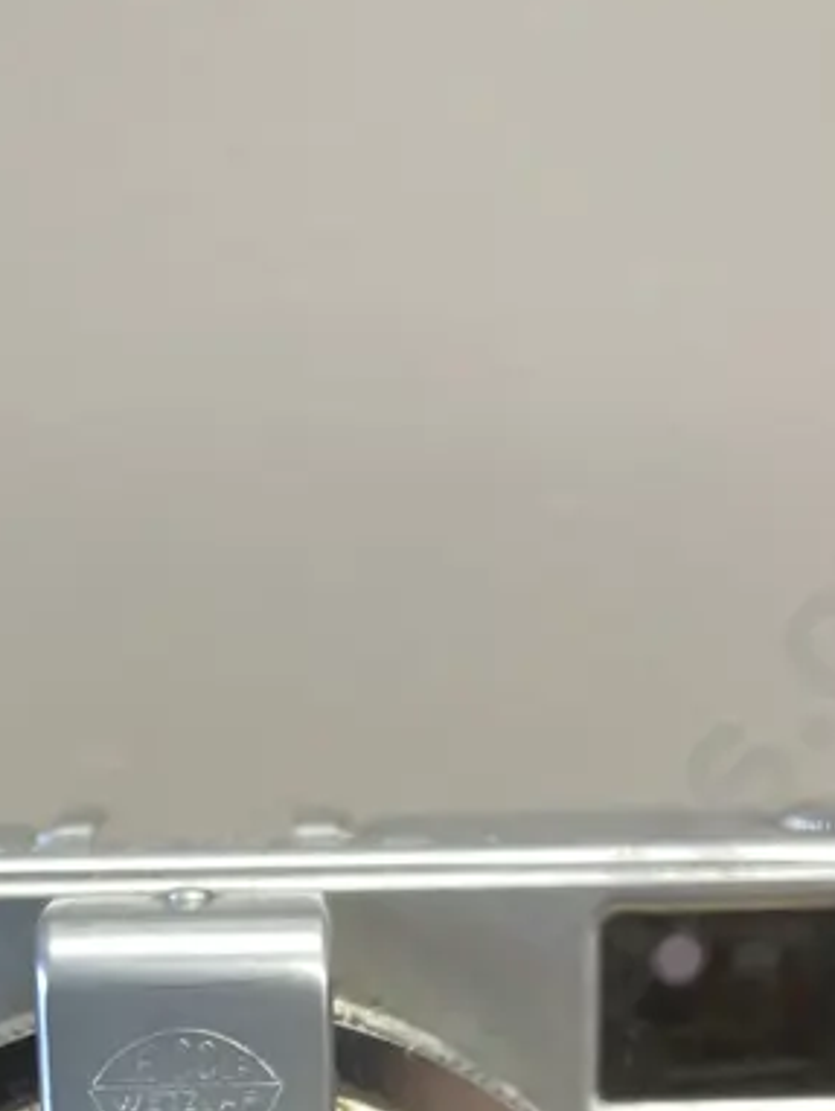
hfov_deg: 19.5
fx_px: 2409
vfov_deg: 22.9
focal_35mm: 75
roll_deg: +1.0
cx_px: 215
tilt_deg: -11.3
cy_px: 1472
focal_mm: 3.99
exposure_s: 1/50
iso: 125
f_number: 1.8
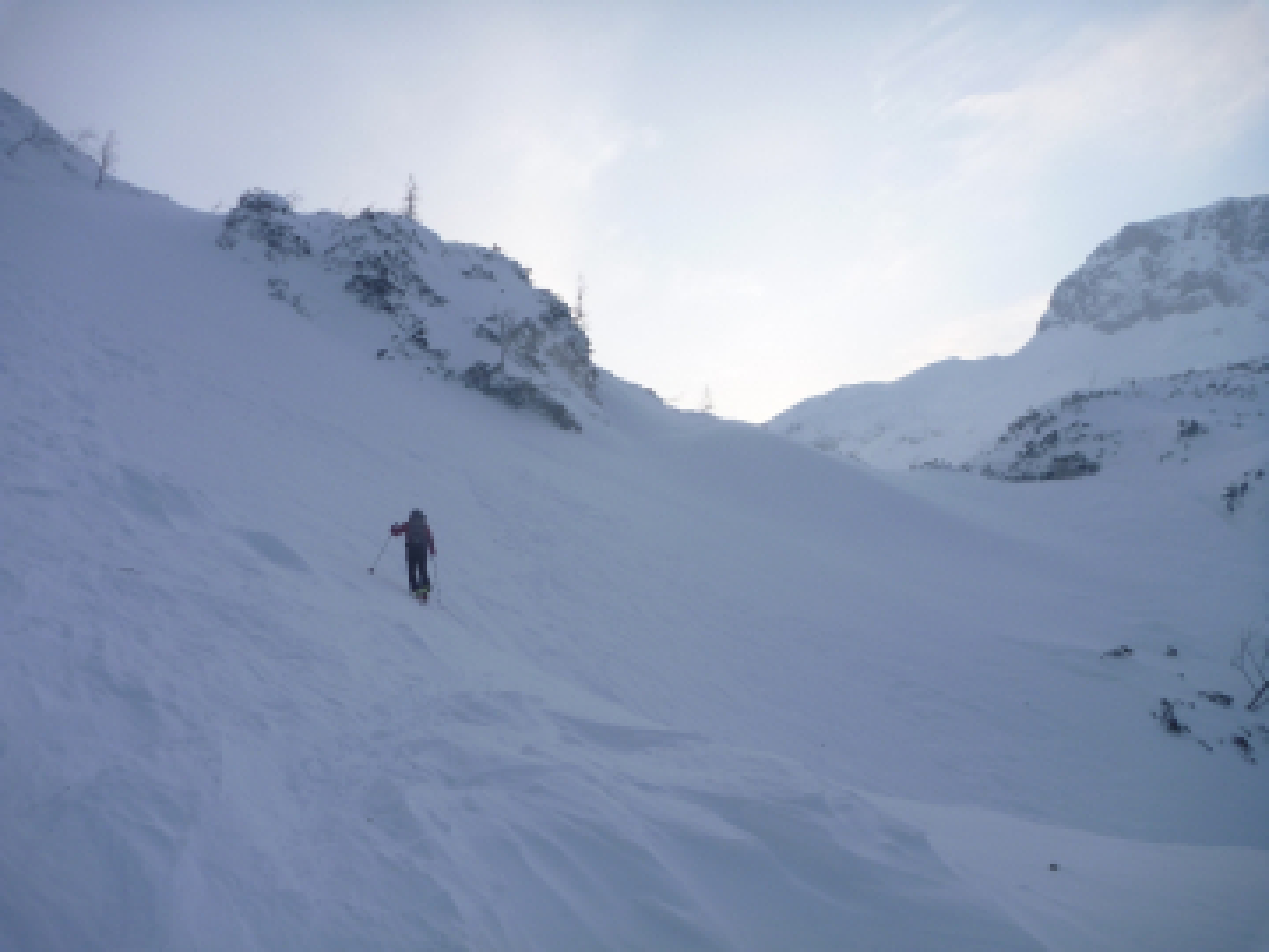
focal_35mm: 28
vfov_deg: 49.7
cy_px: 476
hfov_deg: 63.4
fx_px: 1026
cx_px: 634
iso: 80
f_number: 3.3
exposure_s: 1/320
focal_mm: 4.9
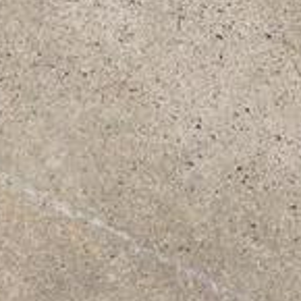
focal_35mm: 215
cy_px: -974
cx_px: -496
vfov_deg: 6.4
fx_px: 2115
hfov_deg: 7.4
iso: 25
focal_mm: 5.4
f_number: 1.8
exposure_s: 1/4364
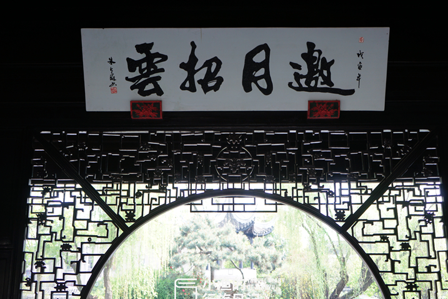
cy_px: 154
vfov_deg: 29.9
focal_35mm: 45
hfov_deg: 43.6
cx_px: 226
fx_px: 560
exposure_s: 1/60
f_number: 4.5
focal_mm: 43
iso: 160
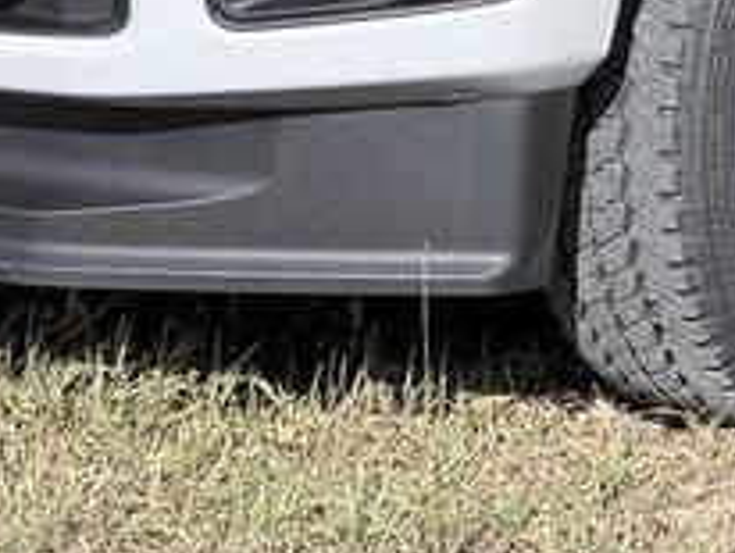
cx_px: 767
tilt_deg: +0.4
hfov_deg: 13.0
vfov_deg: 9.2
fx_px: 3167
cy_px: -656
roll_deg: -0.3
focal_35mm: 149
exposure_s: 1/3953
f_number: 1.78
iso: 80
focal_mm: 6.76
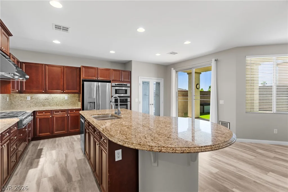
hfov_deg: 93.3
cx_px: 144
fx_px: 136
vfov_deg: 70.5
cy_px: 96
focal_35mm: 17
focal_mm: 17
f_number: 8
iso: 400
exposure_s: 1/5
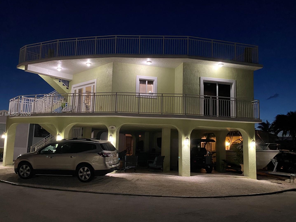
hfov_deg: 61.5
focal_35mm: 29
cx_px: 132
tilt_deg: +8.8
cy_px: 115
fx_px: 248
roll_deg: -2.4
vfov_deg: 48.2
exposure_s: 1/30
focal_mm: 4.25
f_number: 1.8
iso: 640
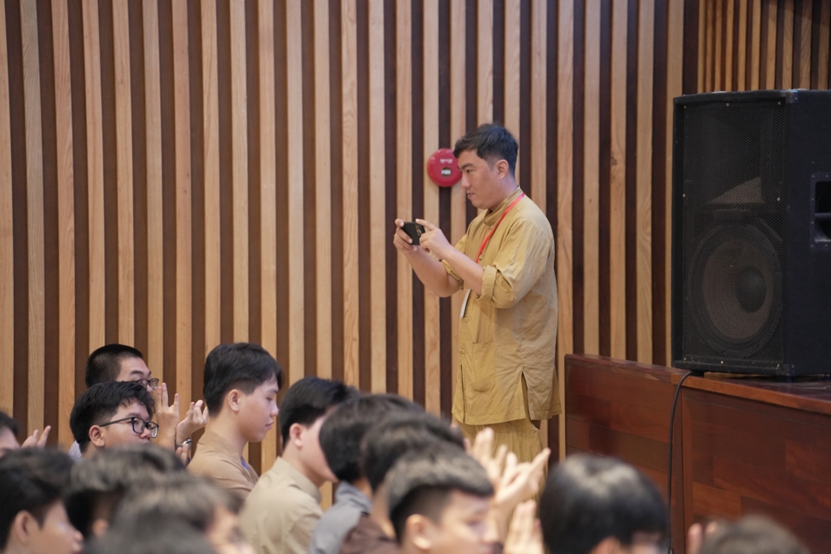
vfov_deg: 9.1
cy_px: 277
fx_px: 3462
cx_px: 416
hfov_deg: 13.7
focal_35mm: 150
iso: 4000
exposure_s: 1/125
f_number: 2.8
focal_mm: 150
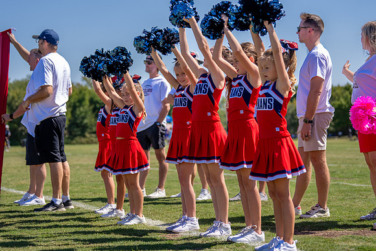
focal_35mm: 81
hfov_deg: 25.0
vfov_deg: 16.8
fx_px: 849
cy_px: 116
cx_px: 164
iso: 100
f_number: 2.8
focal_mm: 70
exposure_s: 1/1250
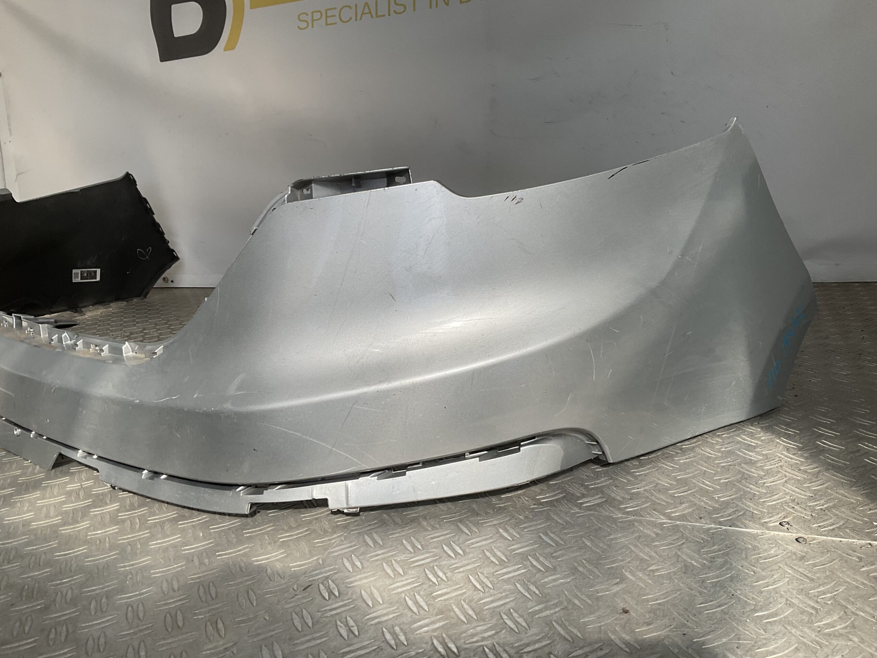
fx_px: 735
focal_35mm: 29
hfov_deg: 61.7
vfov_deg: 48.2
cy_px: 329
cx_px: 438
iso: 16
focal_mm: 3
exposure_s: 1/1279
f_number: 1.8
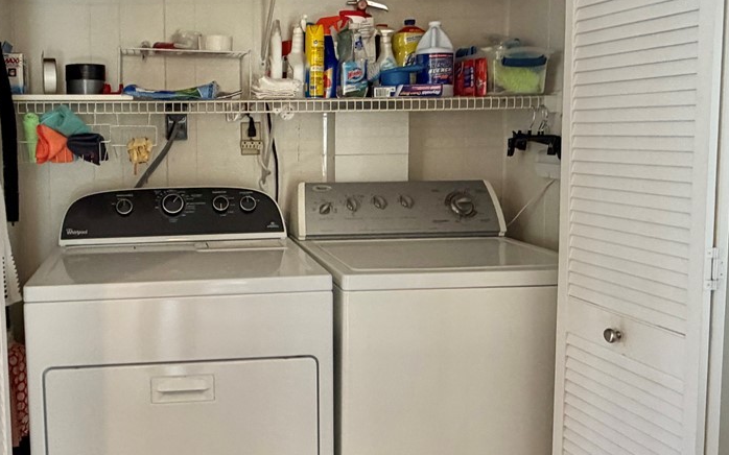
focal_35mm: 34
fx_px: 675
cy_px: 179
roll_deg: +0.1
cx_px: 203
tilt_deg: -3.7
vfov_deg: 37.1
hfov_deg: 54.6
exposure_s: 1/120
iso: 250
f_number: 2.2
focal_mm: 2.22
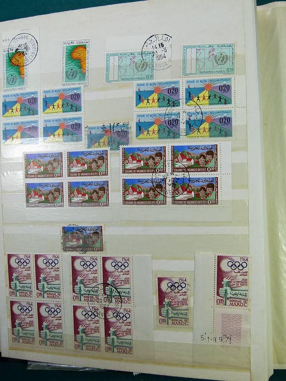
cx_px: 143
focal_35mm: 29
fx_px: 319
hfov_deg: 48.2
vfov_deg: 61.7
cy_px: 190
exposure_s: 1/125
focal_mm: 5.2
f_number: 4
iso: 100
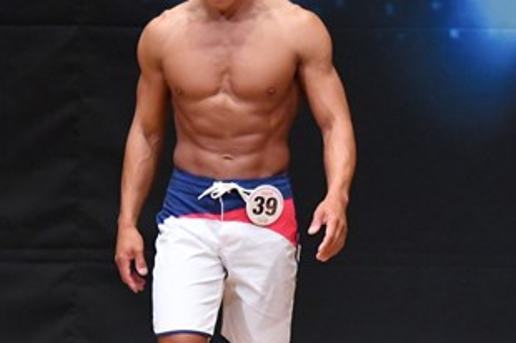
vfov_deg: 1.9
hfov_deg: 2.9
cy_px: 270
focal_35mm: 713
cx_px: 126
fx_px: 10209
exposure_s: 1/400
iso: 6400
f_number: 5.6
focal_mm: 190
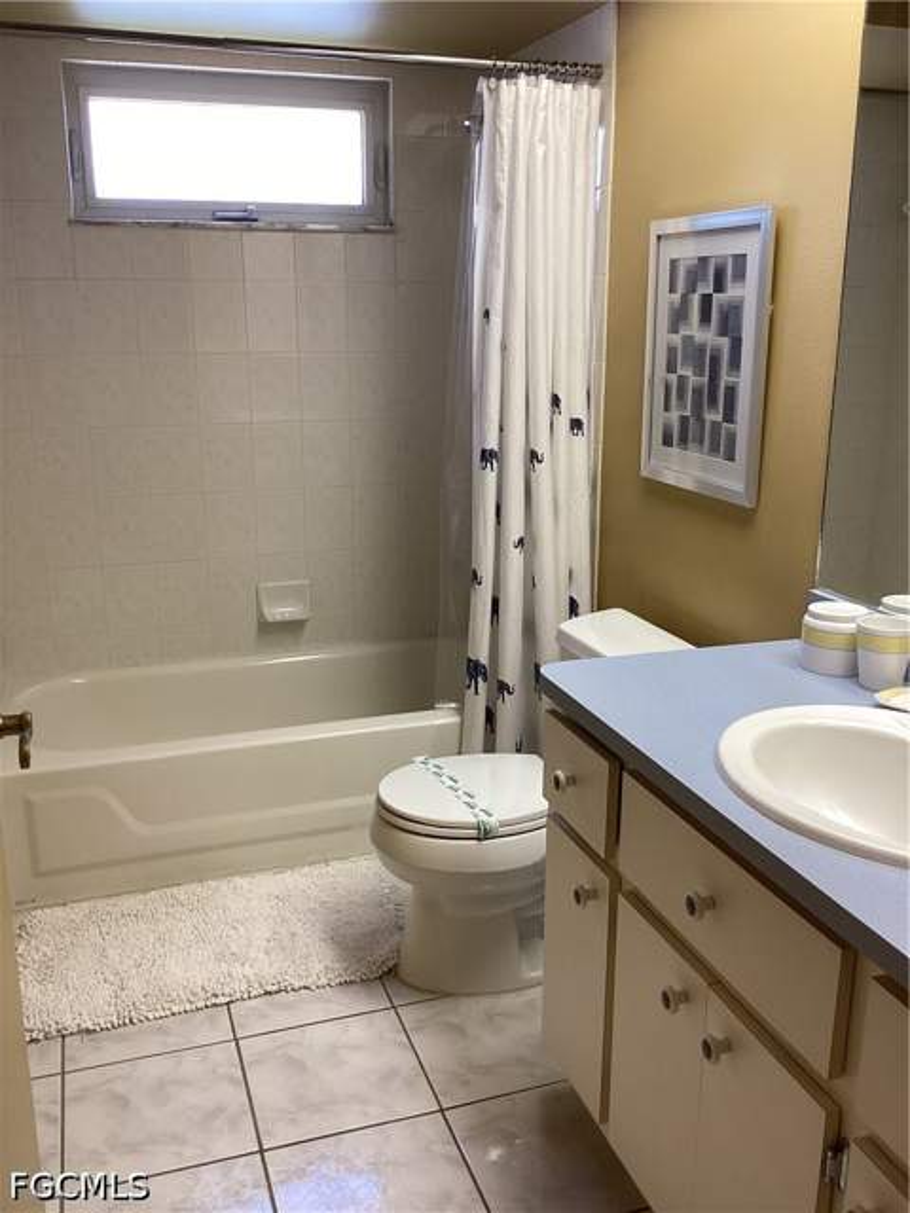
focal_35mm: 31
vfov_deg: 58.4
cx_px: 455
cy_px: 606
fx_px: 1087
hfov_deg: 45.4
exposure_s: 1/60
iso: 64
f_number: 2.4
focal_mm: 3.3
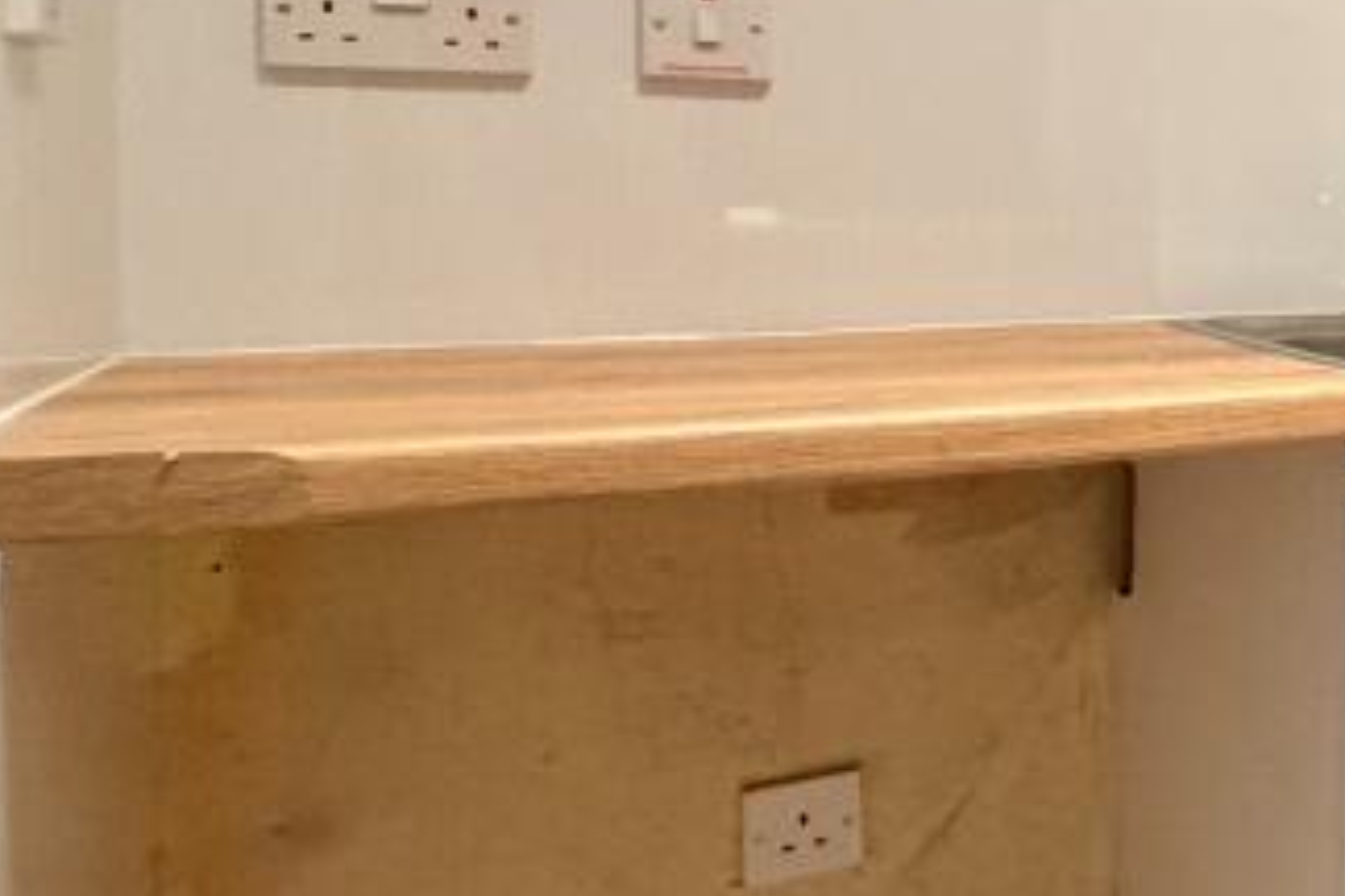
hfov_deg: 27.4
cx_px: 2071
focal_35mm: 46
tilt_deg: -0.5
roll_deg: +0.0
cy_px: 207
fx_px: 1718
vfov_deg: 28.7
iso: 400
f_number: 2.2
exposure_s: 1/50
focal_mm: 2.22
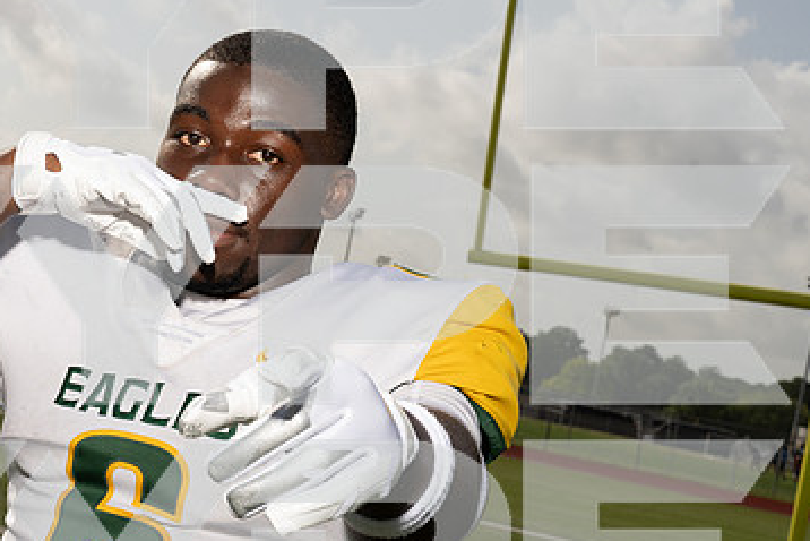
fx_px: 1643
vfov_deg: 18.7
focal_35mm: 73
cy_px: 286
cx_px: 215
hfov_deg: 27.4
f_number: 11
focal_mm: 45
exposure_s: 1/250
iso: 100
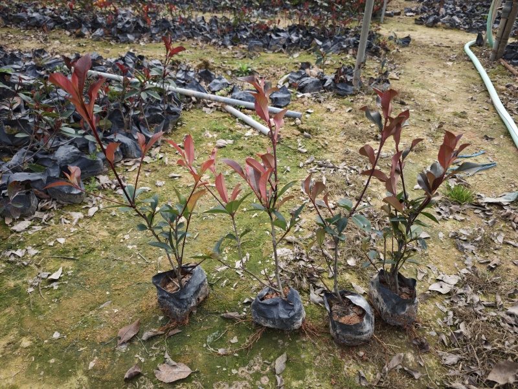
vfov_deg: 58.9
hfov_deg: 73.9
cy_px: 194
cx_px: 259
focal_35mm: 23
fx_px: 344
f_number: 1.6
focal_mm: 6.55
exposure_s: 1/720
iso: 50
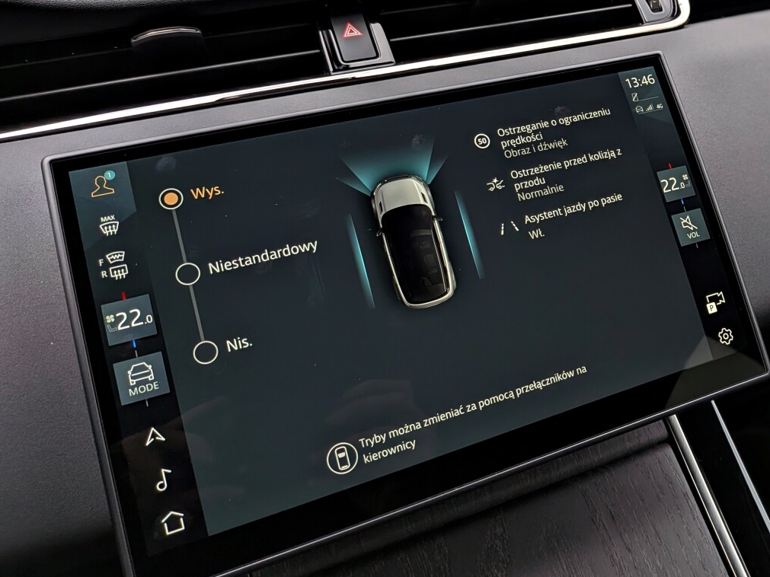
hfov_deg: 46.7
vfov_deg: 37.0
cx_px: 602
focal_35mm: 38
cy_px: 162
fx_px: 845
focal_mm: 4.53
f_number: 1.7
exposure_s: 1/97.5
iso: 31
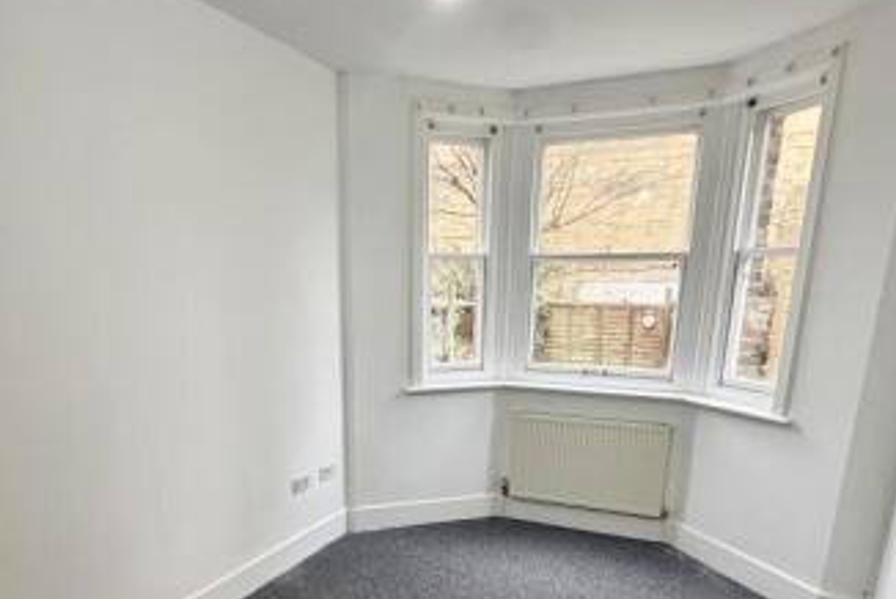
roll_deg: -0.8
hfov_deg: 69.2
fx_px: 648
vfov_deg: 47.1
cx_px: 405
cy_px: 474
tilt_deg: -16.3
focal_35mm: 26
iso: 200
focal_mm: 2.22
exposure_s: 1/50
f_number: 2.2
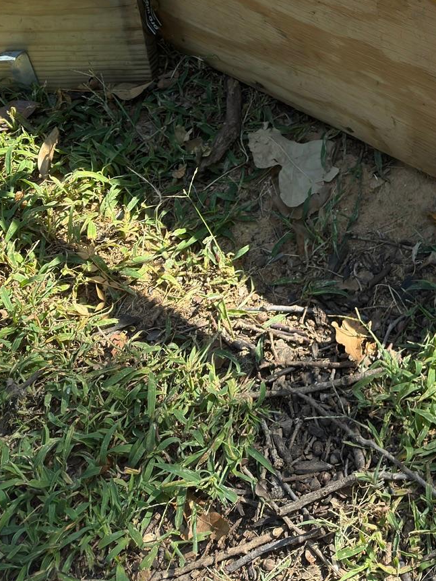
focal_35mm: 57
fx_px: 957
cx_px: 487
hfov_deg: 23.9
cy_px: -80
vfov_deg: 29.9
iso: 100
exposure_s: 1/2049
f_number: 1.78
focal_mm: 6.76
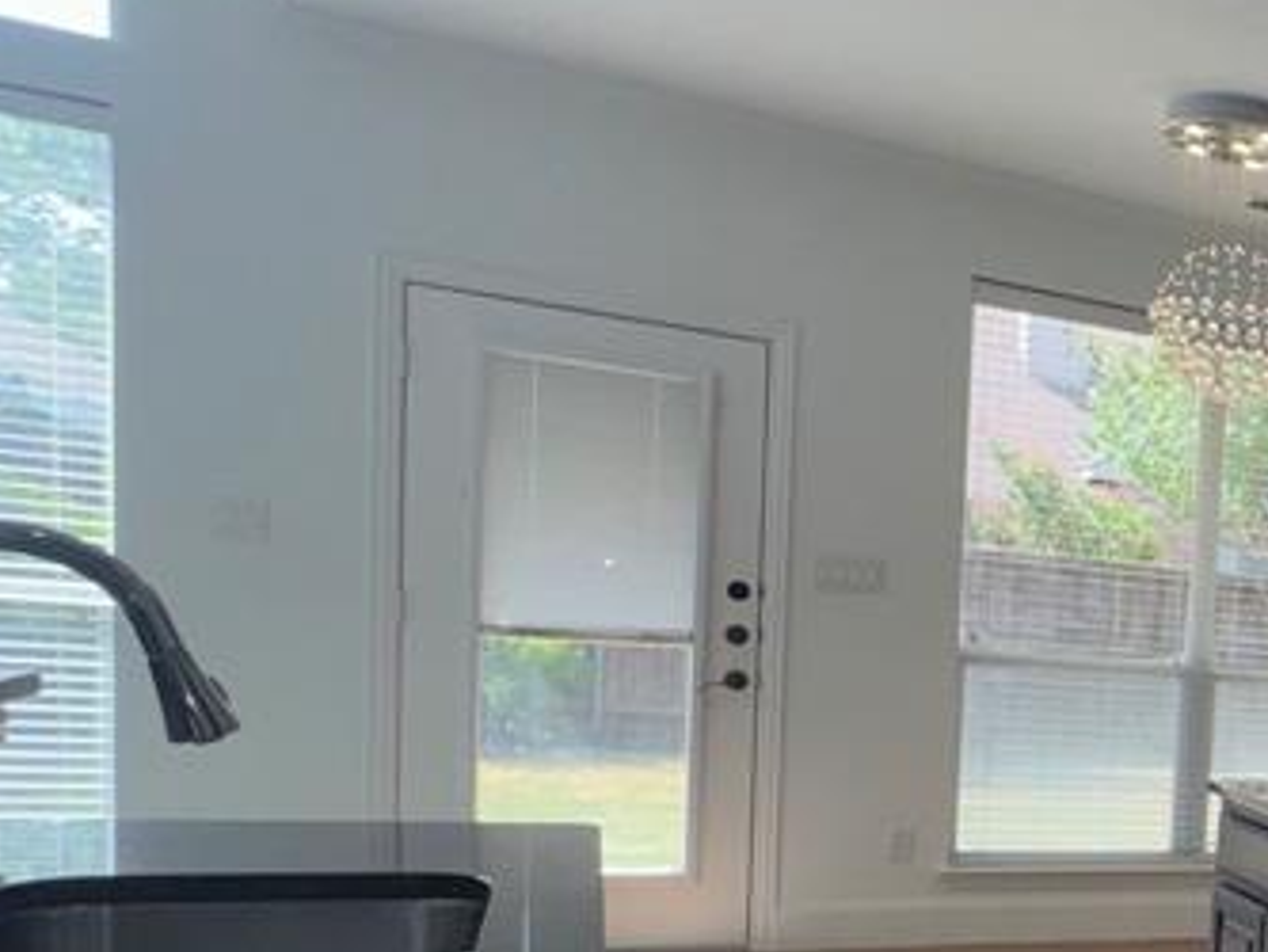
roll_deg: -5.4
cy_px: 803
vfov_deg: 32.4
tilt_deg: -6.3
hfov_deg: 30.8
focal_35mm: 43
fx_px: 1576
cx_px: 1763
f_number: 2.2
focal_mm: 2.22
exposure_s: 1/152
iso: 32
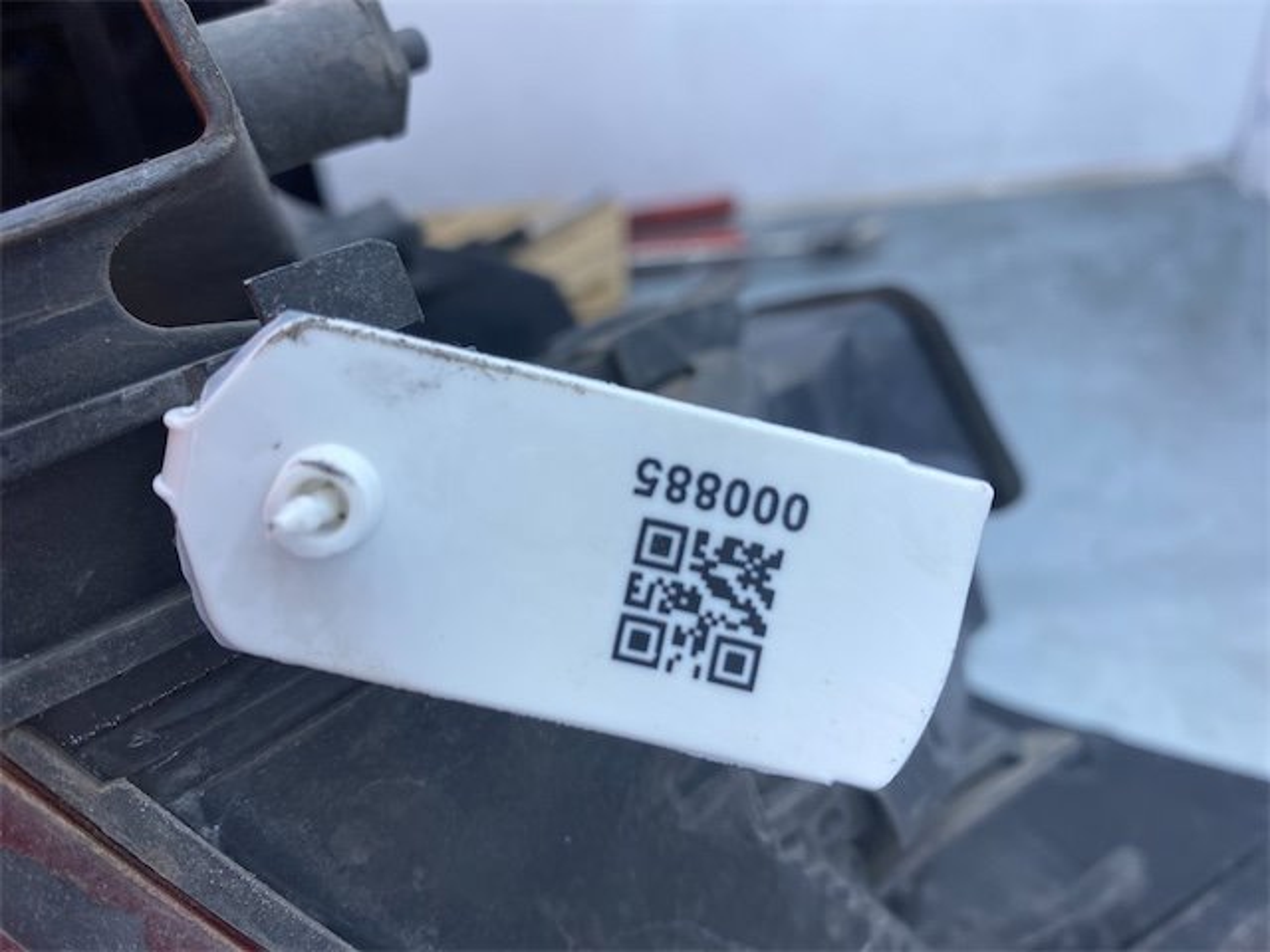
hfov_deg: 67.3
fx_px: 954
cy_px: 476
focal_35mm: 26
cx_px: 635
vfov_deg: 53.1
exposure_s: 1/833
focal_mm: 4.25
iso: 32
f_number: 1.8
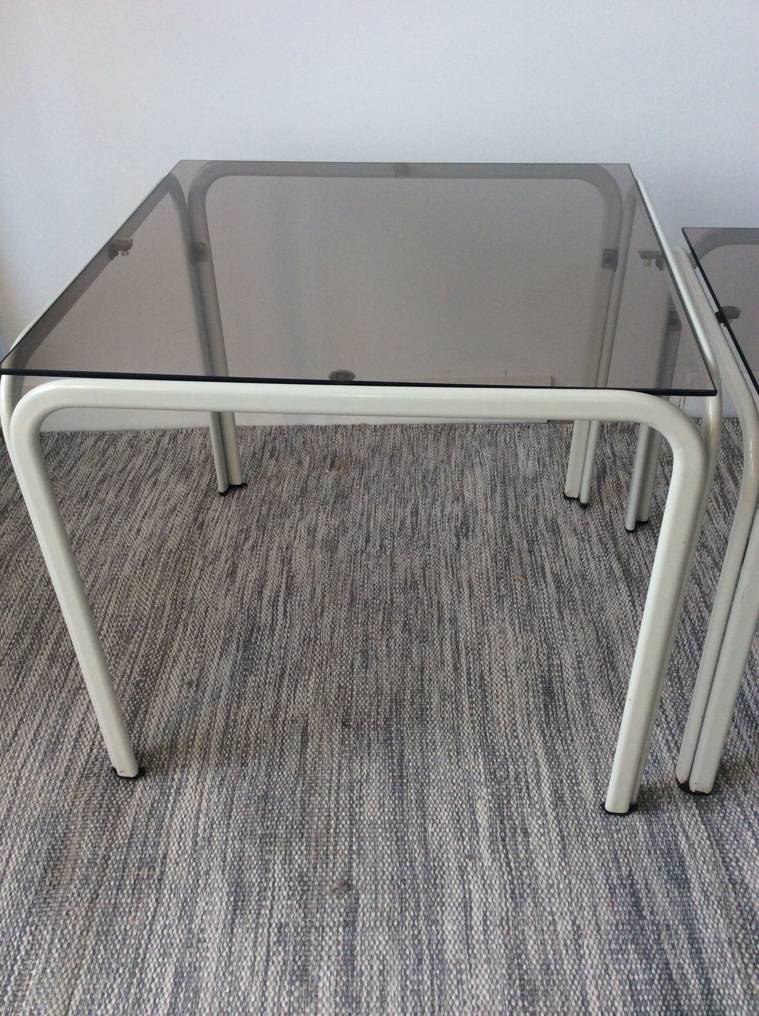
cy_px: 508
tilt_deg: -37.2
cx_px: 380
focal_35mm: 32
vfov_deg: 56.9
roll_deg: +1.4
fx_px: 938
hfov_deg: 44.1
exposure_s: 1/100
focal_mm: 3.3
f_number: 2.4
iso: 50
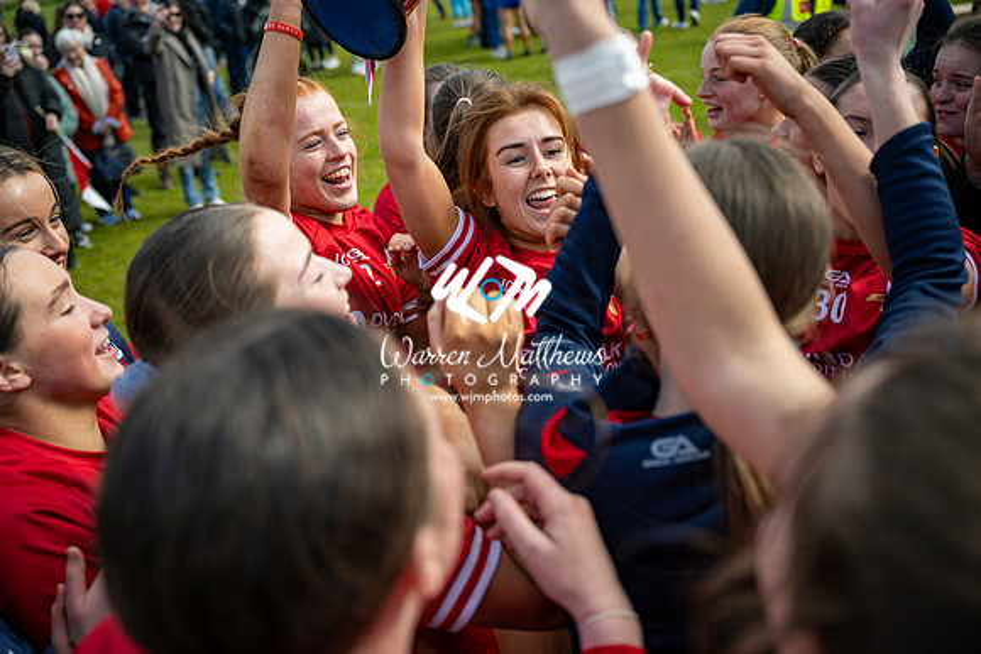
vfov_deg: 36.0
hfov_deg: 51.9
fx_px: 1008
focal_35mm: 37
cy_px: 327
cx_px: 490
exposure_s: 1/1600
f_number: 2.8
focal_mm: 37
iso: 100
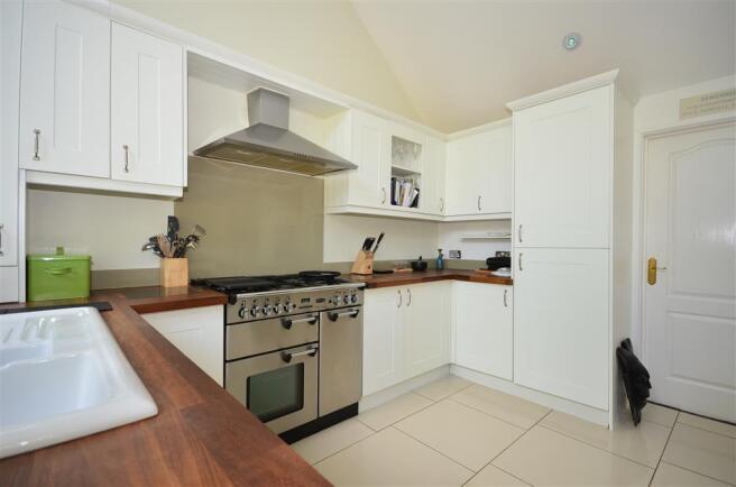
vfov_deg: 67.1
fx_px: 367
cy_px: 244
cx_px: 368
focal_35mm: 18
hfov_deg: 90.1
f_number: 5.6
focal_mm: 12
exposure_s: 1/15
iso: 200
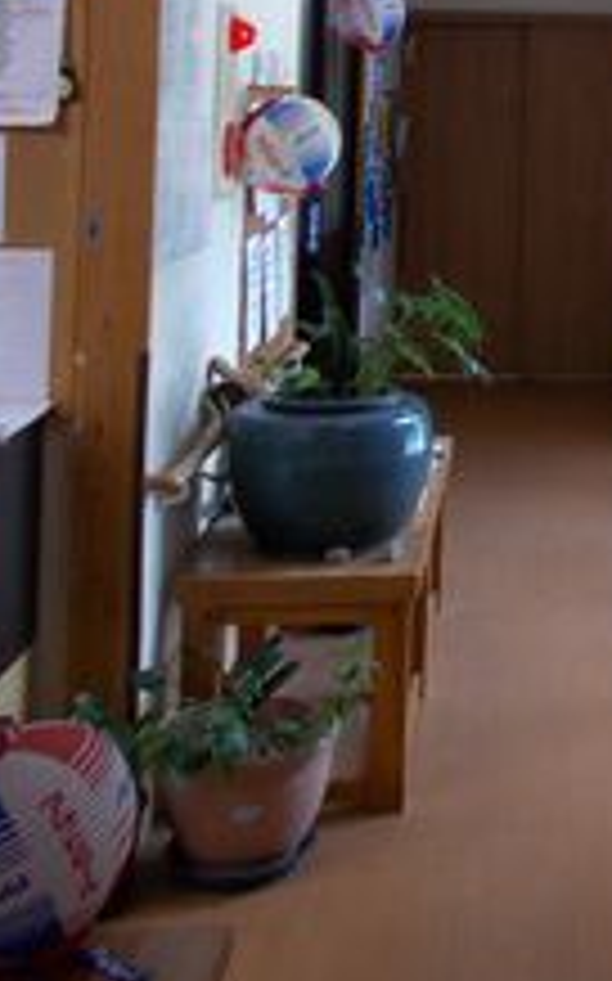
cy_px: 40
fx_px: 1790
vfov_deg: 29.0
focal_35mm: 67
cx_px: 736
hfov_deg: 18.4
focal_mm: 5.3
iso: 100
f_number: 3.4
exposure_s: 1/25
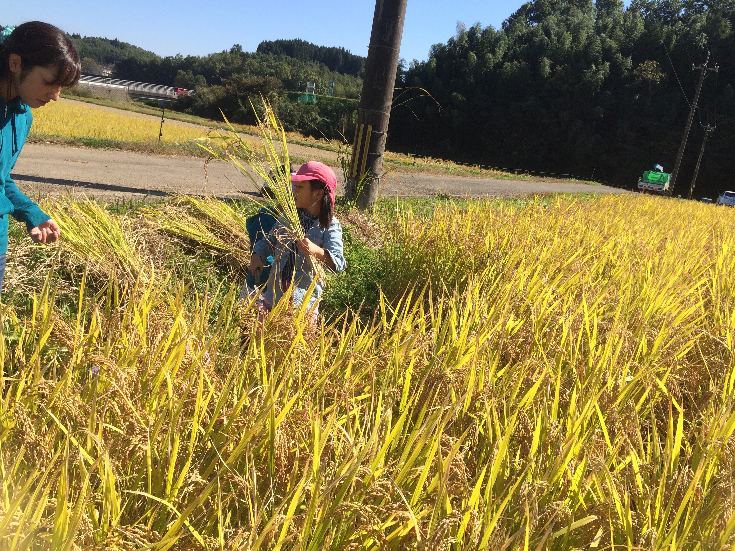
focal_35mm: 29
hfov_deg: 61.7
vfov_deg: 48.2
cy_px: 276
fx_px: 616
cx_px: 368
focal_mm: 4.15
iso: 32
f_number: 2.2
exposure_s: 1/1580
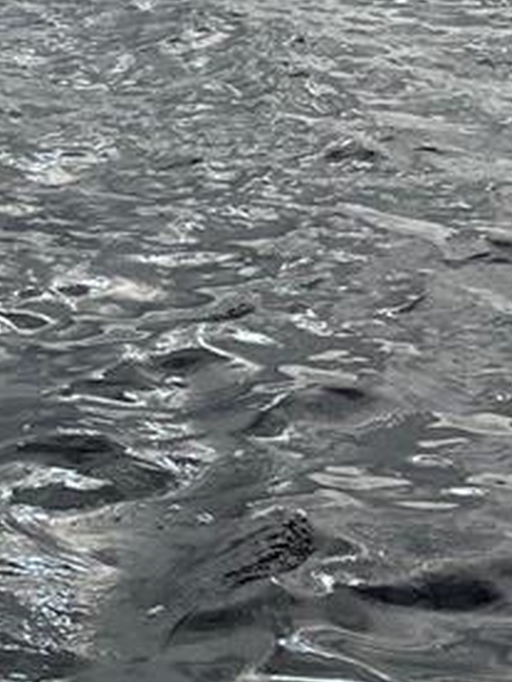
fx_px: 2228
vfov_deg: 16.8
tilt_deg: -12.5
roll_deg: -0.9
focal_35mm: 113
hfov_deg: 13.1
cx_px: 161
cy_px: -106
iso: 50
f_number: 1.6
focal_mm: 5.1
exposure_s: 1/9091
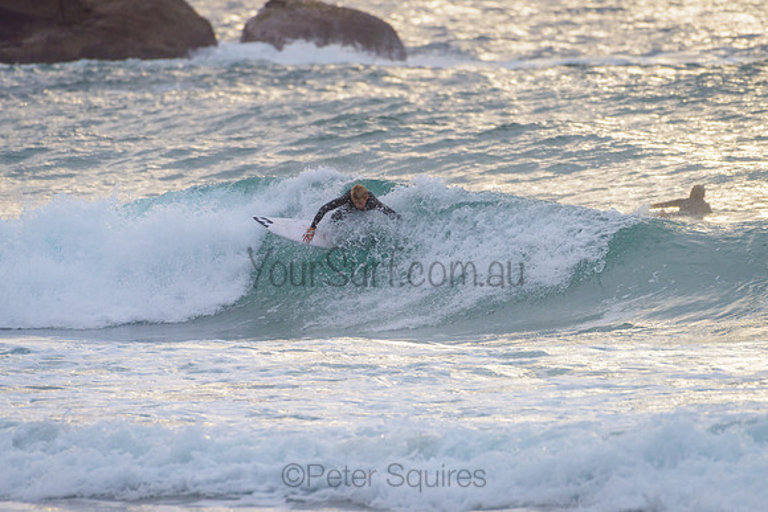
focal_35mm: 613
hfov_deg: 3.4
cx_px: 372
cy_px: 251
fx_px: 13083
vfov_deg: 2.2
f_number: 5.6
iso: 360
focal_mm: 500
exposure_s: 1/1250
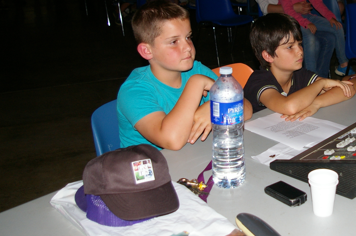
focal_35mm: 54
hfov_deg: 35.6
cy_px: 81
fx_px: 532
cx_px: 292
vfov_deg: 25.0
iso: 400
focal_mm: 21
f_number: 4.5
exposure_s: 1/30
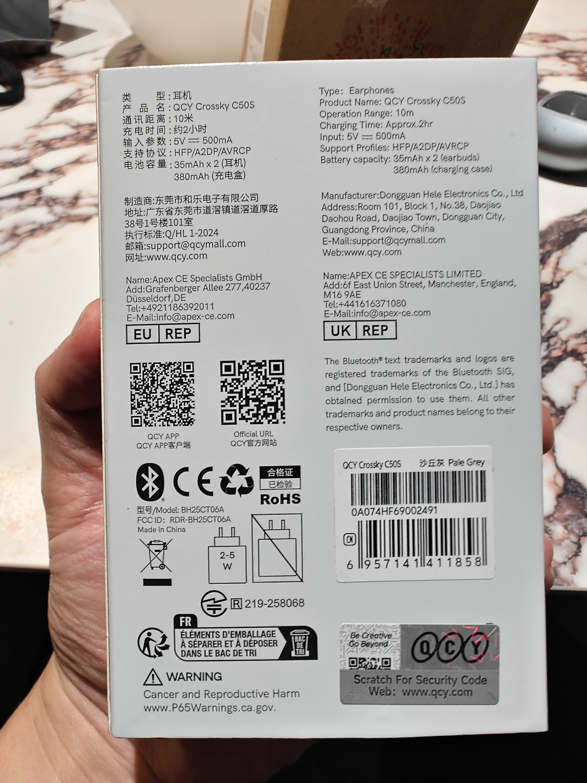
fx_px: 520
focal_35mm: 23
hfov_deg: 58.9
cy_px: 392
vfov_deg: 73.9
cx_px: 294
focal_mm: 2.59
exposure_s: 1/33.3
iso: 174
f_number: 2.2
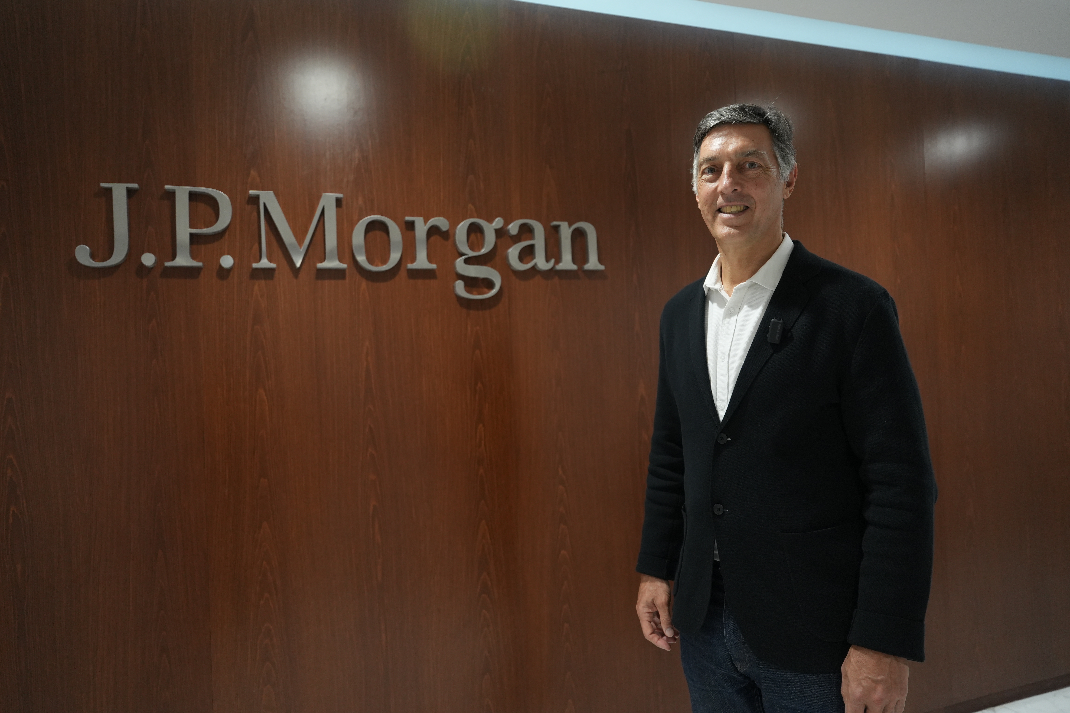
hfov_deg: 71.5
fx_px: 743
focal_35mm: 25
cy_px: 356
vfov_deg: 51.3
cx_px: 535
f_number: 2.8
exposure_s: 1/250
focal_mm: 25
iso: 1600
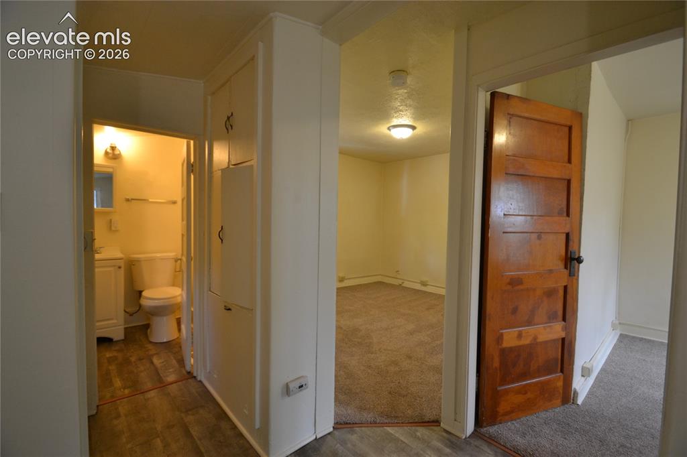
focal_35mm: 15
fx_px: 286
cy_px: 228
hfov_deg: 100.4
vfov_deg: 77.3
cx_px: 344
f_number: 3.5
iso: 560
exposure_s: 1/60
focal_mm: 10
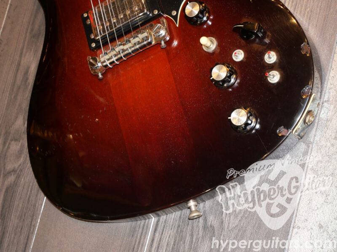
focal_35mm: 64
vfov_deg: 22.9
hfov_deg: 30.3
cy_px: 126
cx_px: 168
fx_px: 623
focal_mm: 32
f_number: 5.6
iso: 800
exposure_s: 1/50
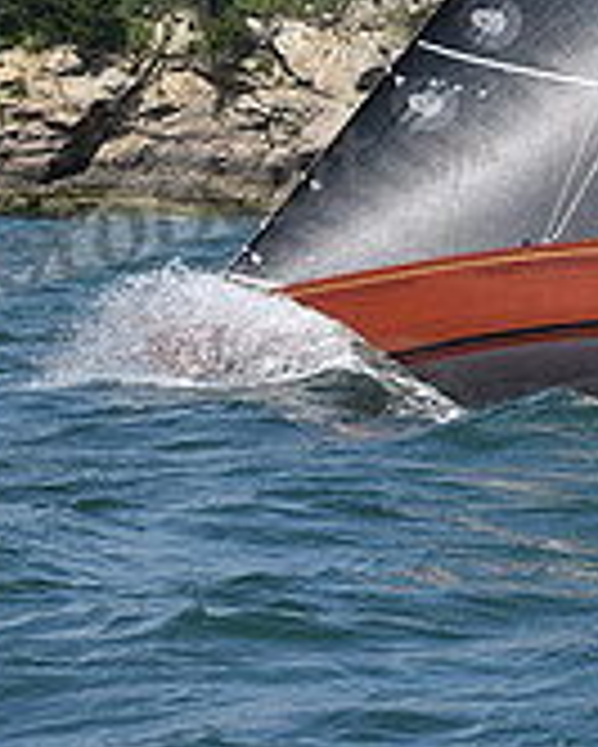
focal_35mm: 230
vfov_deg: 8.1
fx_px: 5084
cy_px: -540
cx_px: 731
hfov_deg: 6.7
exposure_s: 1/1250
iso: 250
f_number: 7.1
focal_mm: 70
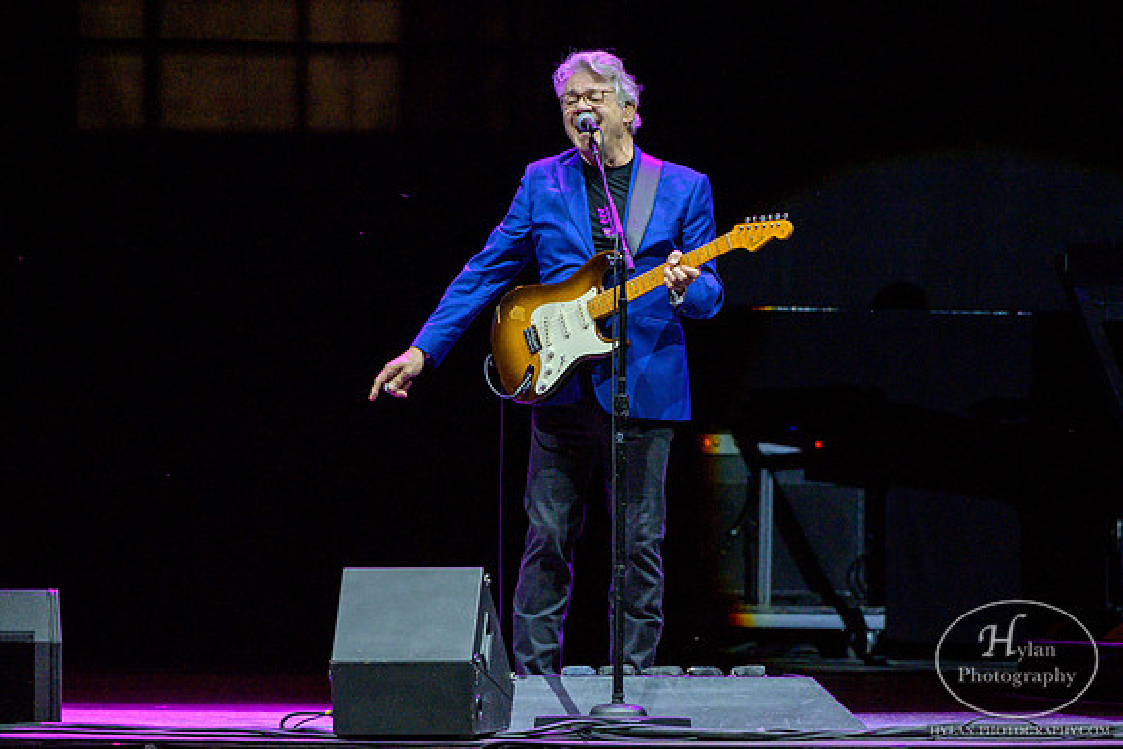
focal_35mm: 544
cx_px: 641
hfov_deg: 3.8
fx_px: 16972
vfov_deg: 2.5
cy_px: 399
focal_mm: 400
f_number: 5.6
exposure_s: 1/500
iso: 4000
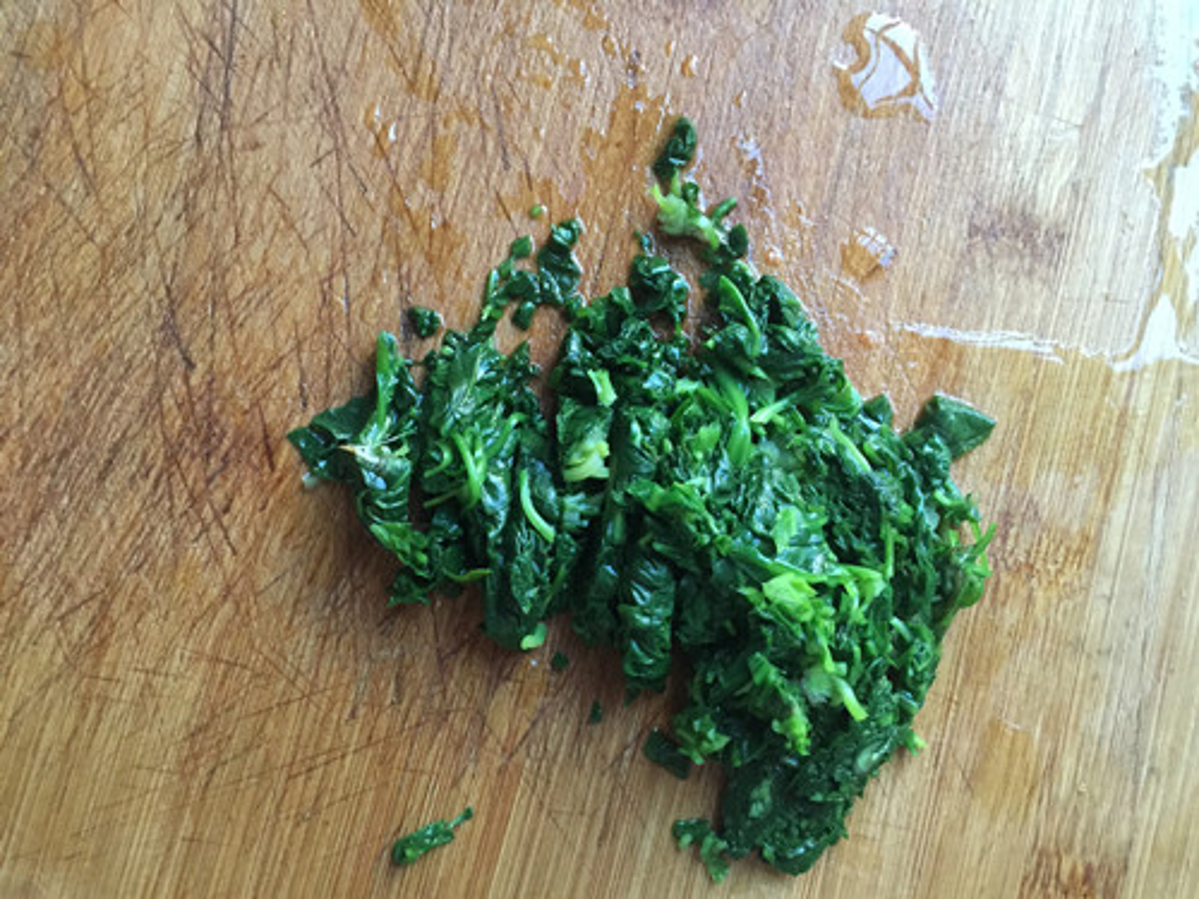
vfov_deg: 48.2
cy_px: 450
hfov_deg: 61.7
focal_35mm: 29
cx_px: 600
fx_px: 1004
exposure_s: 1/15
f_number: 2.2
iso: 320
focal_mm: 4.15
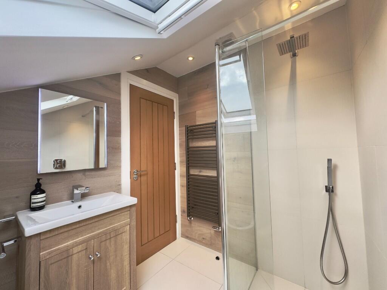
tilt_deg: +3.3
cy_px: 145
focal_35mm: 14
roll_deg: +2.0
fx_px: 157
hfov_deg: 102.1
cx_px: 194
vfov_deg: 85.7
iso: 64
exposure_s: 1/99
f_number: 2.2
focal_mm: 2.22
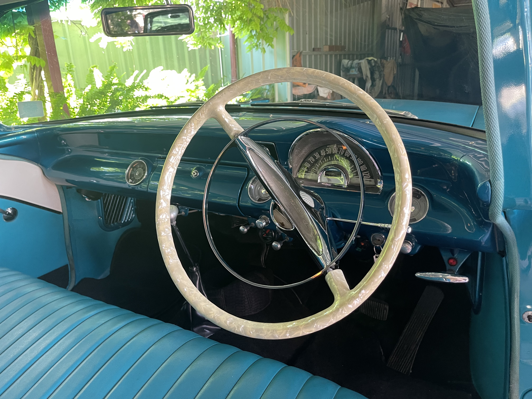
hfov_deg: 69.4
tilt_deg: -18.3
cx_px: 266
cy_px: 200
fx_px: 384
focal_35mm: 25
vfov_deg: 54.9
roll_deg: +2.9
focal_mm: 5.1
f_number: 1.6
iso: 250
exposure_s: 1/60
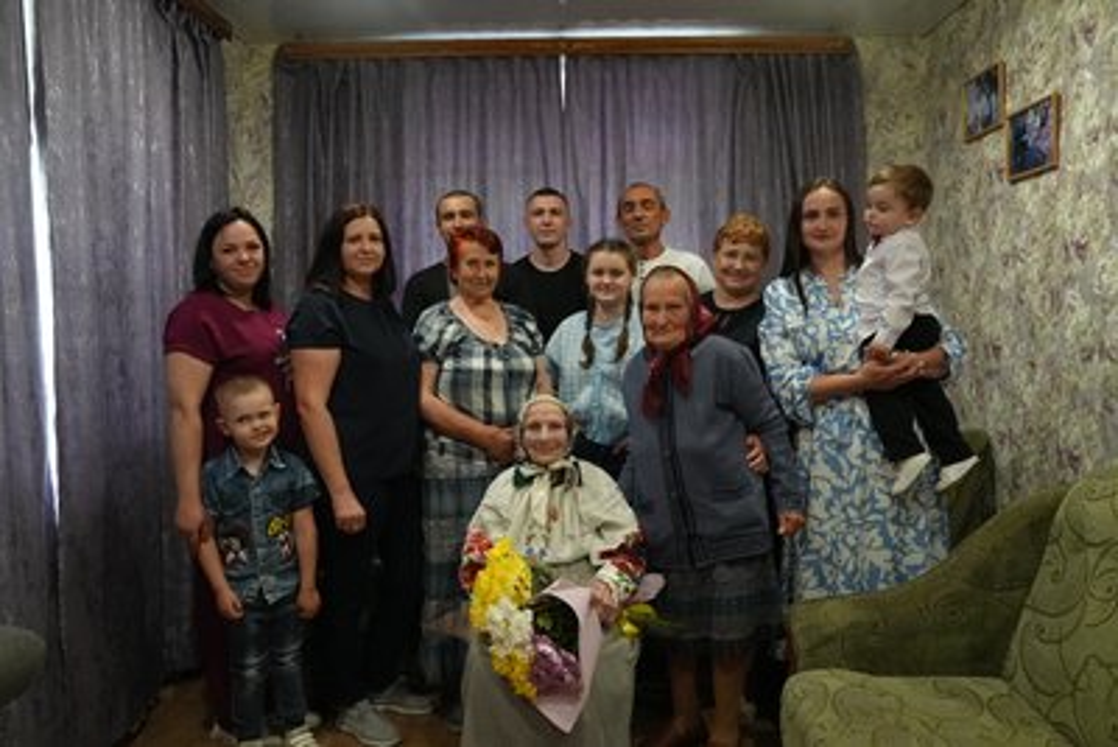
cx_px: 559
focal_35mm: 28
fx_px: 870
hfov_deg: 65.5
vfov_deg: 46.4
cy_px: 374
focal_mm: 28
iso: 10000
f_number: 4
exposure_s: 1/160
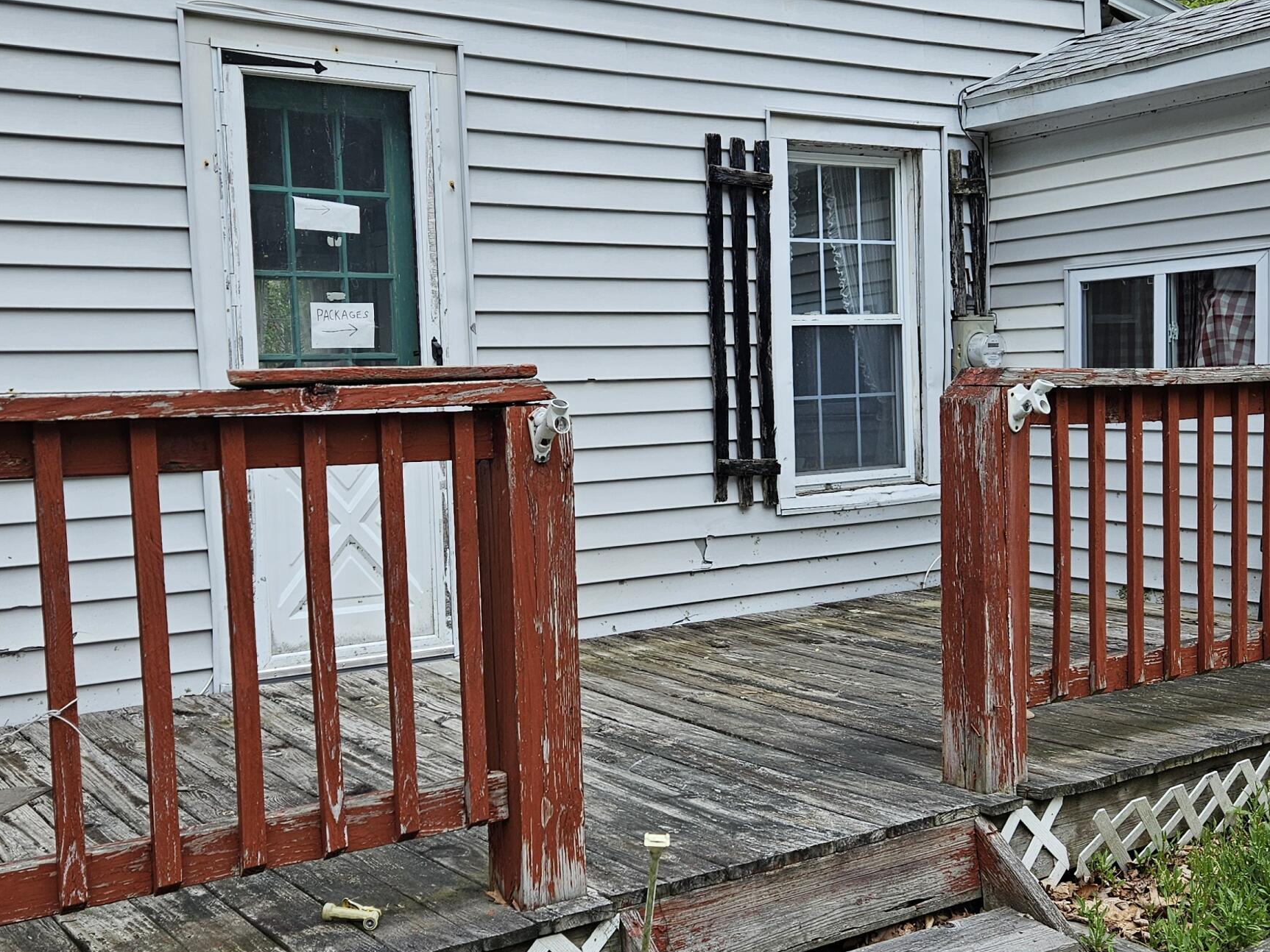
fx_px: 1468
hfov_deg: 46.8
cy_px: 484
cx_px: 619
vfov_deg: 36.0
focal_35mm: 40
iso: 25
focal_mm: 5.4
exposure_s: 1/468
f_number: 1.8
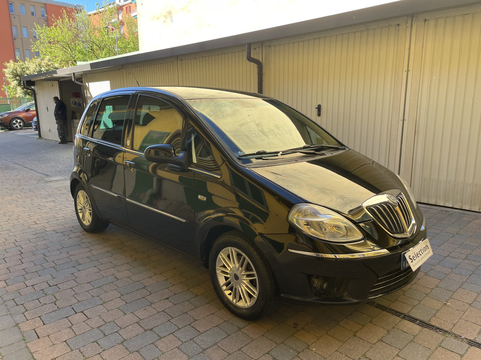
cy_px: 180
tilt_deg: -11.8
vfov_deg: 53.1
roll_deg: +0.3
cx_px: 240
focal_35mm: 26
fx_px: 361
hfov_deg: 67.3
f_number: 1.6
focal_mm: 4.2
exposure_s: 1/369
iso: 32
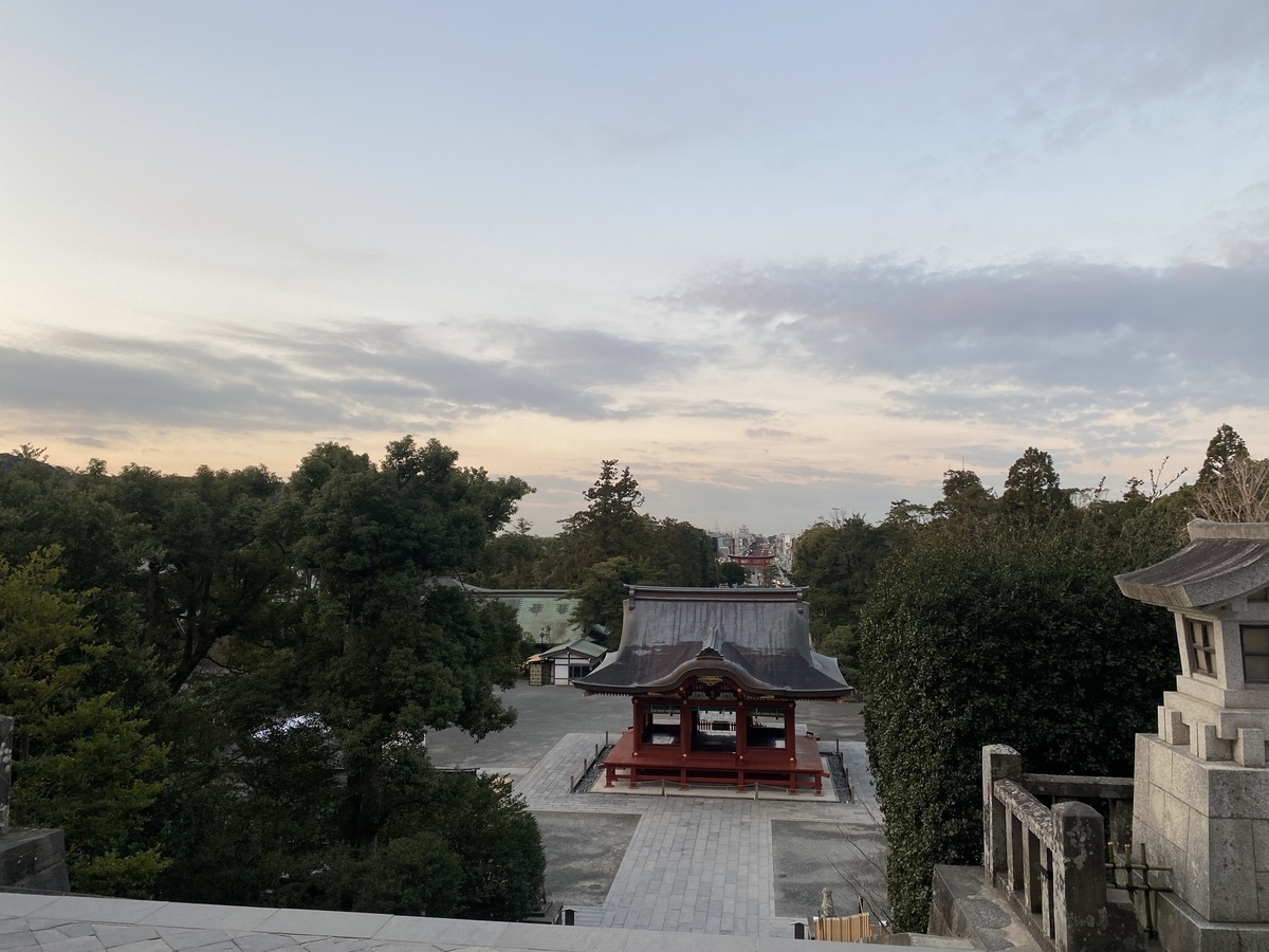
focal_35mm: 26
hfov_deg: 67.3
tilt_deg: +3.1
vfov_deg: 53.1
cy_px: 476
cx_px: 634
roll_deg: -0.3
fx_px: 953
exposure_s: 1/122
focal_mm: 4.25
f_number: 1.8
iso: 50
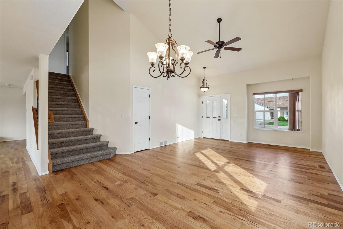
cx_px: 172
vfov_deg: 74.6
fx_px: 150
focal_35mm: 16
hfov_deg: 97.6
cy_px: 114
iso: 800
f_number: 8
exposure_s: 1/80
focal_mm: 10.5
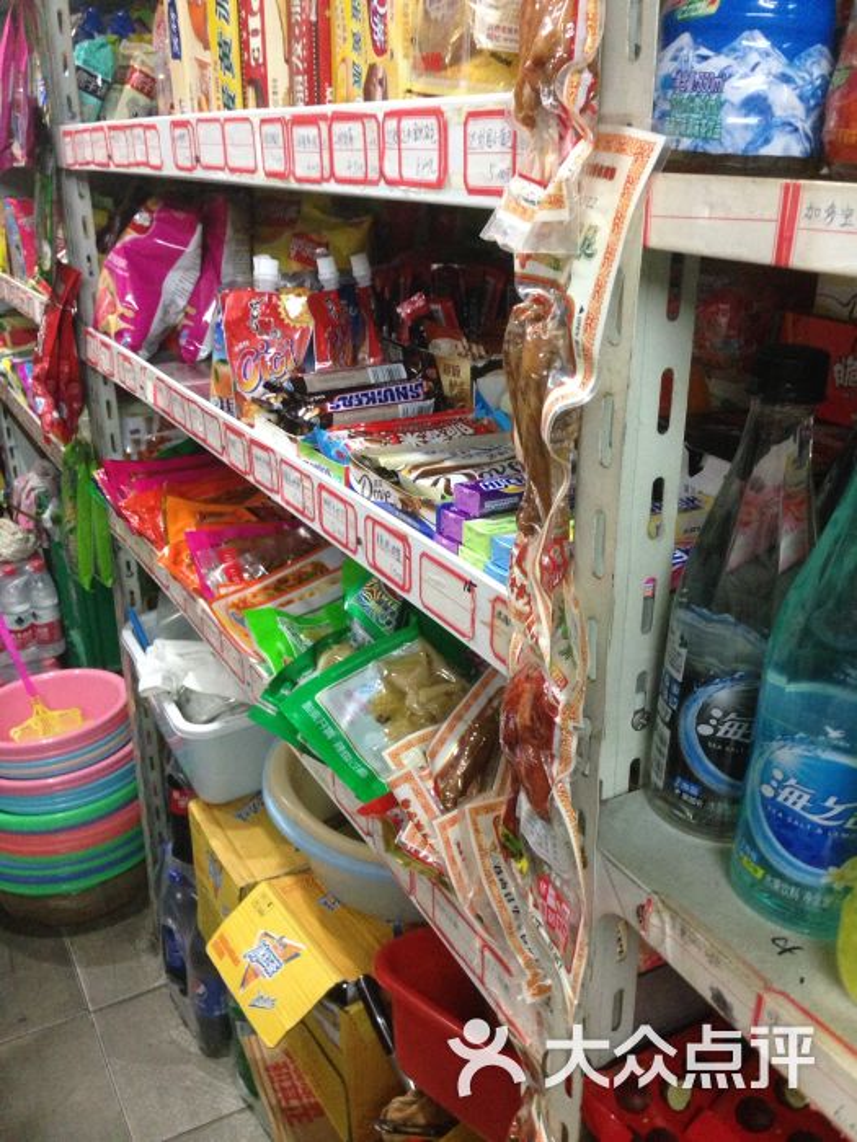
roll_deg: -2.3
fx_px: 1089
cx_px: 428
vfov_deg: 55.4
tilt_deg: -20.1
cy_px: 571
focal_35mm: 33
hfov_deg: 42.9
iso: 320
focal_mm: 4.12
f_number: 2.4
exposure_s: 1/17
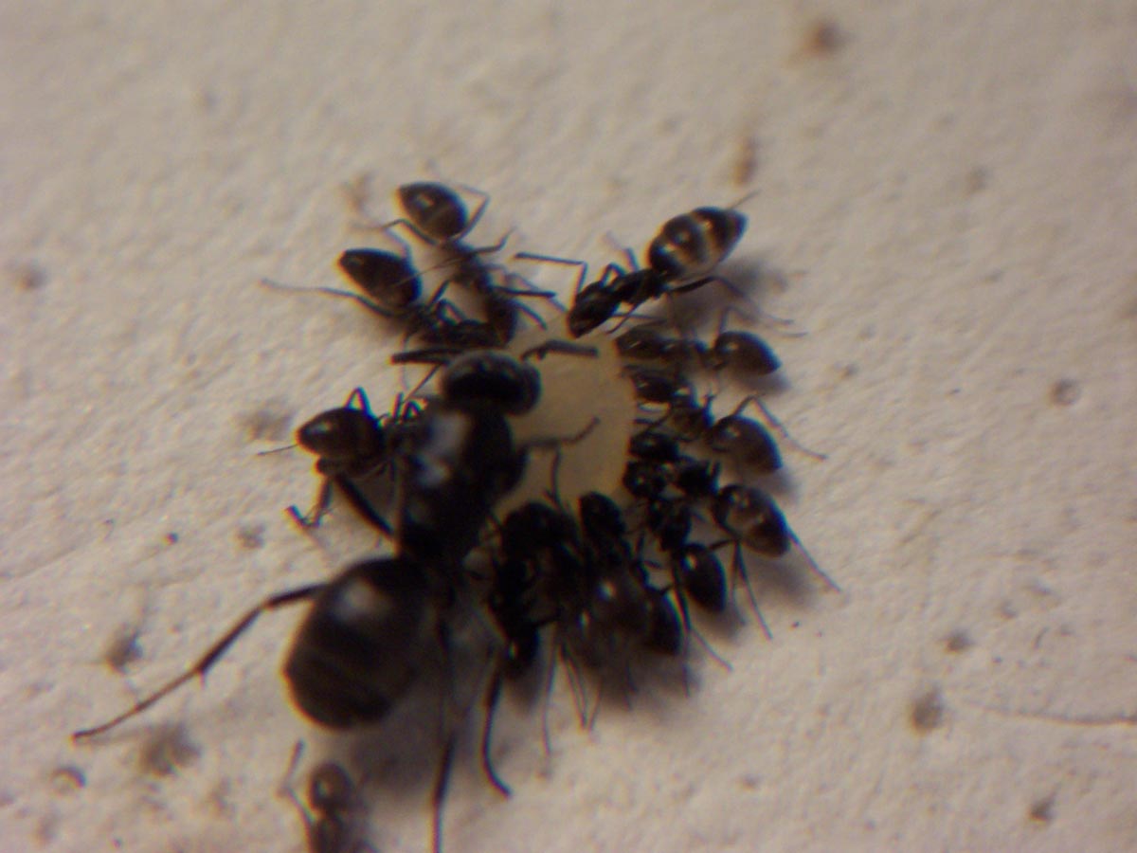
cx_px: 568
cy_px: 426
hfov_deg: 13.7
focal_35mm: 144
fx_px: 4730
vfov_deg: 10.3
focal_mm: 22.4
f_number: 4.9
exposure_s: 1/90
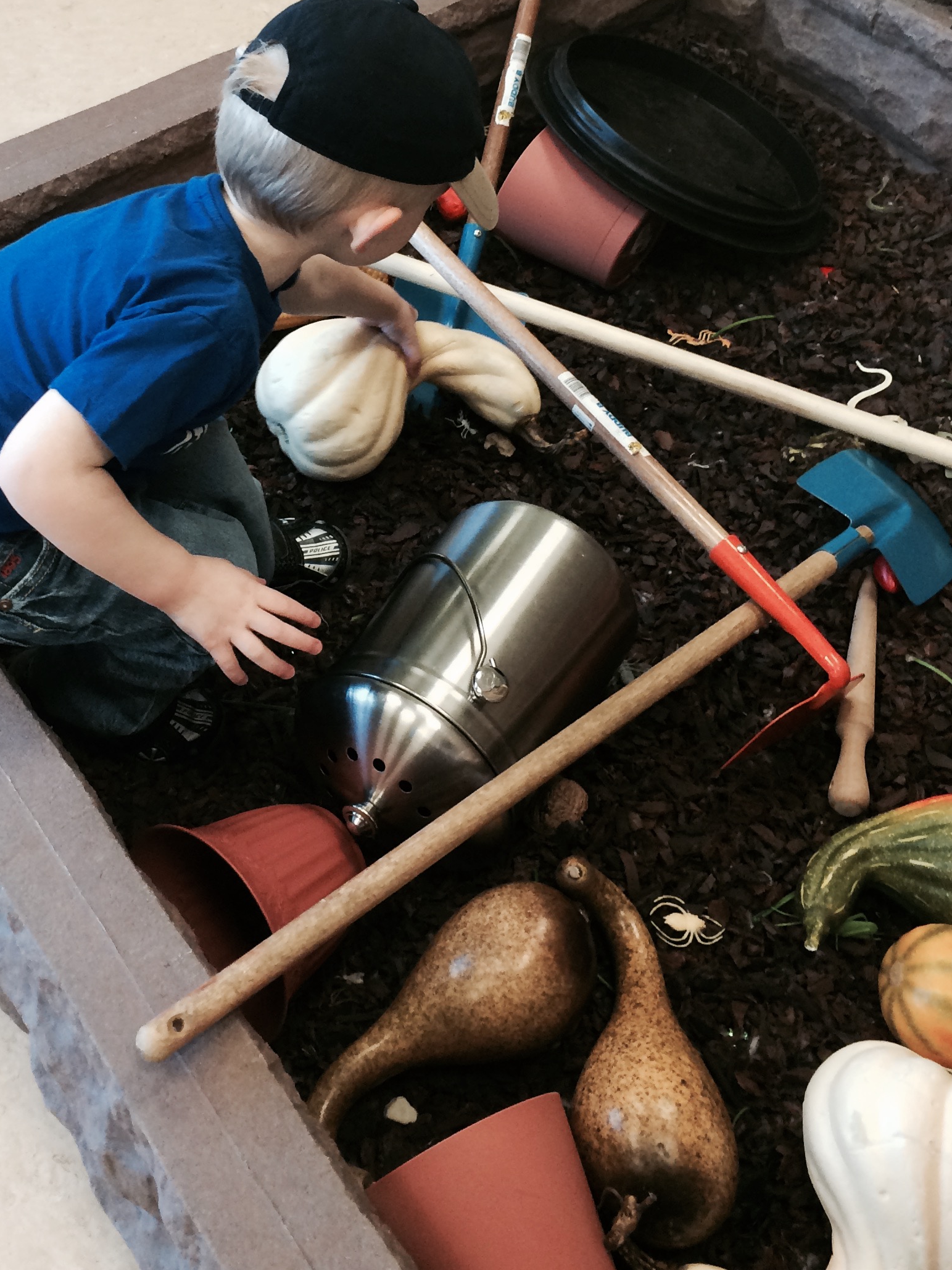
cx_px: 288
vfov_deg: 40.4
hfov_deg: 31.2
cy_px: 362
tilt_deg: -45.0
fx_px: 1687
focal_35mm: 46
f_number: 2.2
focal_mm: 4.15
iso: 100
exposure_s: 1/30
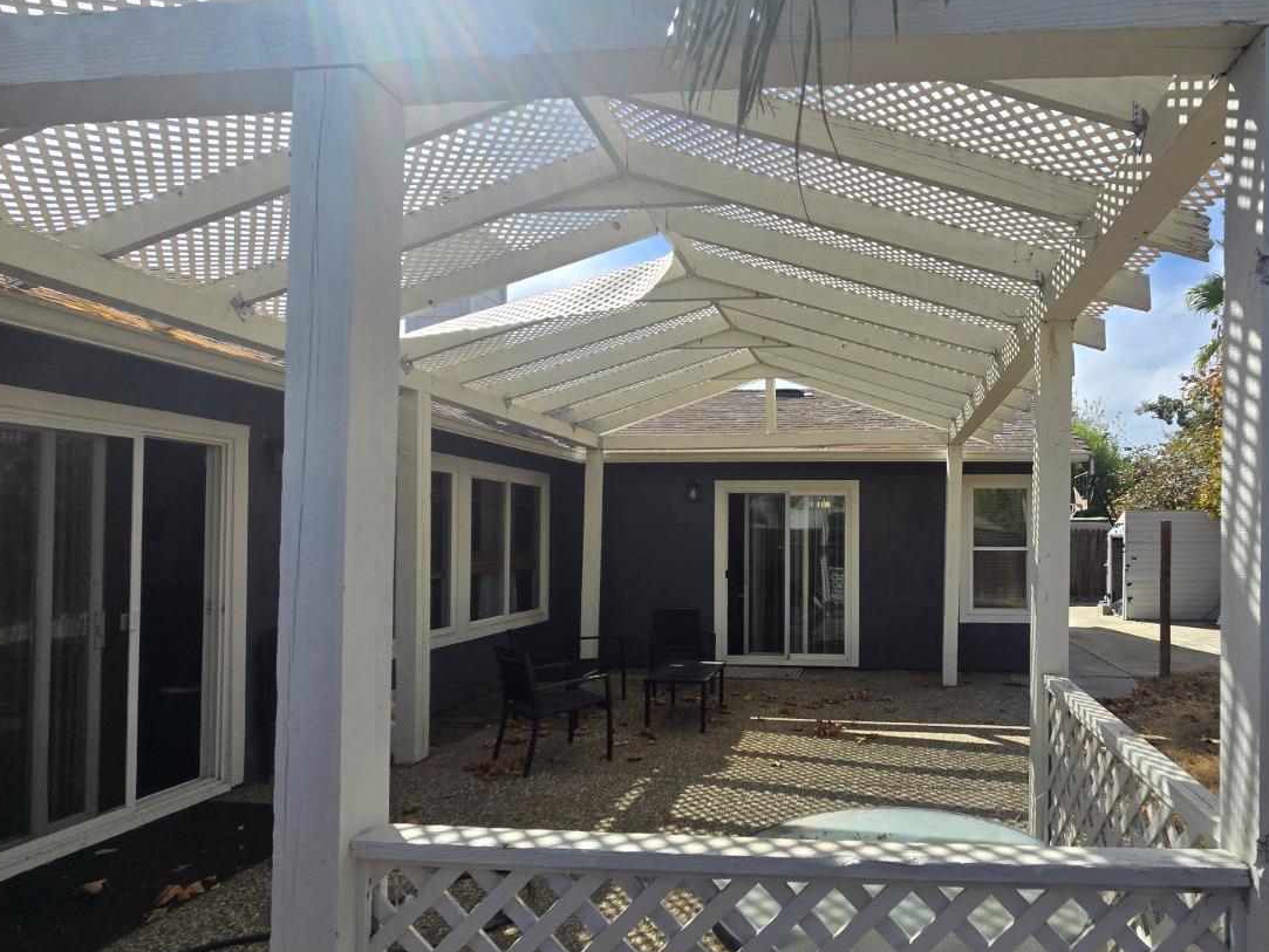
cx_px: 832
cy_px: 535
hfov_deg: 85.1
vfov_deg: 71.3
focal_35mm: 18
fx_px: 660
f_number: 2.2
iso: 50
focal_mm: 2.2
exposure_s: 1/2277
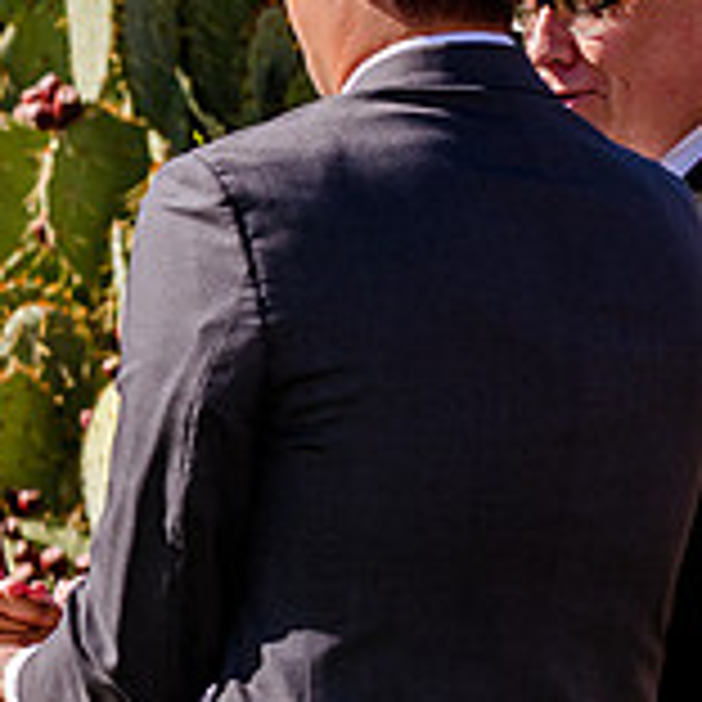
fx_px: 10829
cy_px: 199
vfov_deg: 3.7
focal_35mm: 472
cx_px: -297
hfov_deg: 3.7
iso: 200
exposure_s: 1/800
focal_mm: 95
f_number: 5
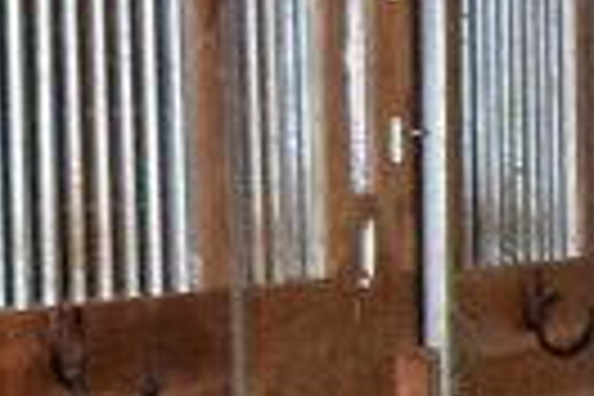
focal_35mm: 232
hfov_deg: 8.1
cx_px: 1494
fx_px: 3828
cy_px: 254
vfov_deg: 5.9
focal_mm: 20
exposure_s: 1/60
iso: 2500
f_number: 5.6
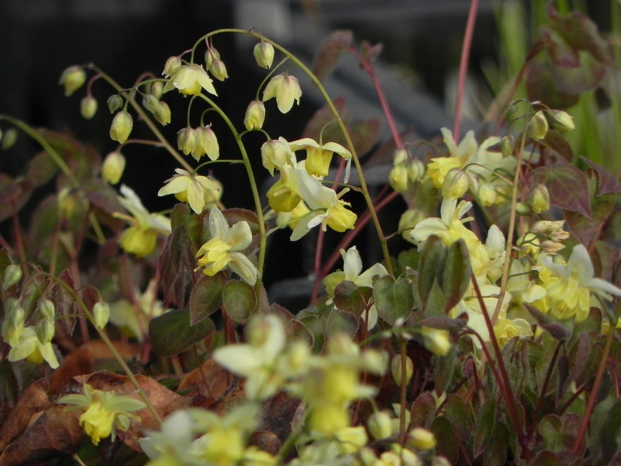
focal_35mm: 678
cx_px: 310
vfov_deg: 2.2
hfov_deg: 2.9
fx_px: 12162
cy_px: 233
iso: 160
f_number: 5
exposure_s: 1/800
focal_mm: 120
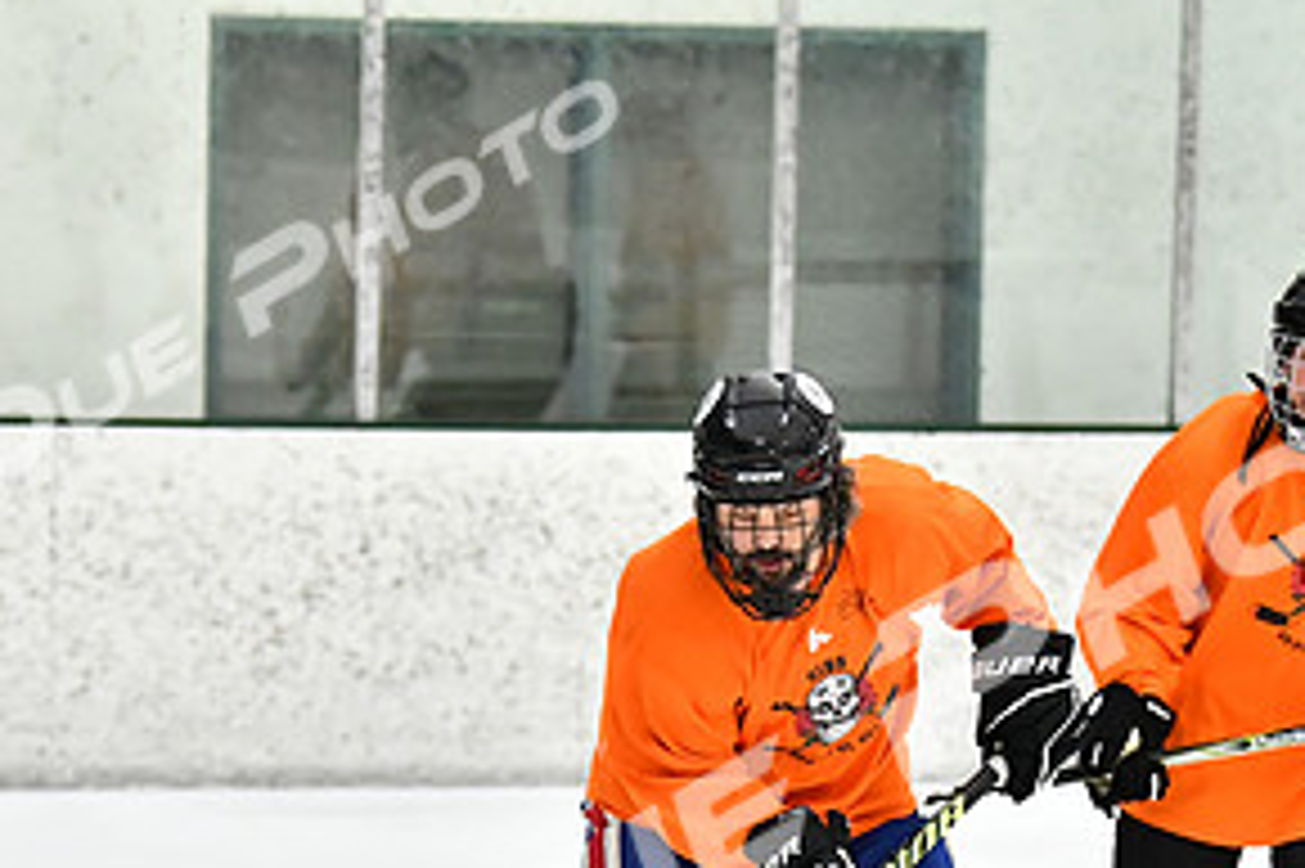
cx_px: 621
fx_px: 10325
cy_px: 848
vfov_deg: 4.8
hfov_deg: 7.2
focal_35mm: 285
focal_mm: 95
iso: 5000
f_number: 2.8
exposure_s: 1/1250
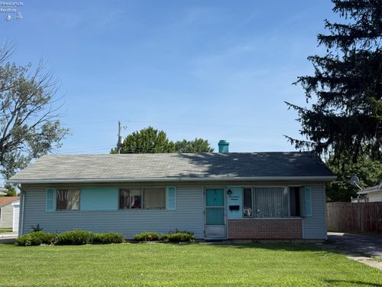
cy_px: 144
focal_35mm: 48
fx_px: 530
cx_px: 191
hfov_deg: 39.7
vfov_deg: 30.3
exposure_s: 1/5208
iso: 64
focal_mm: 6.76
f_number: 1.78
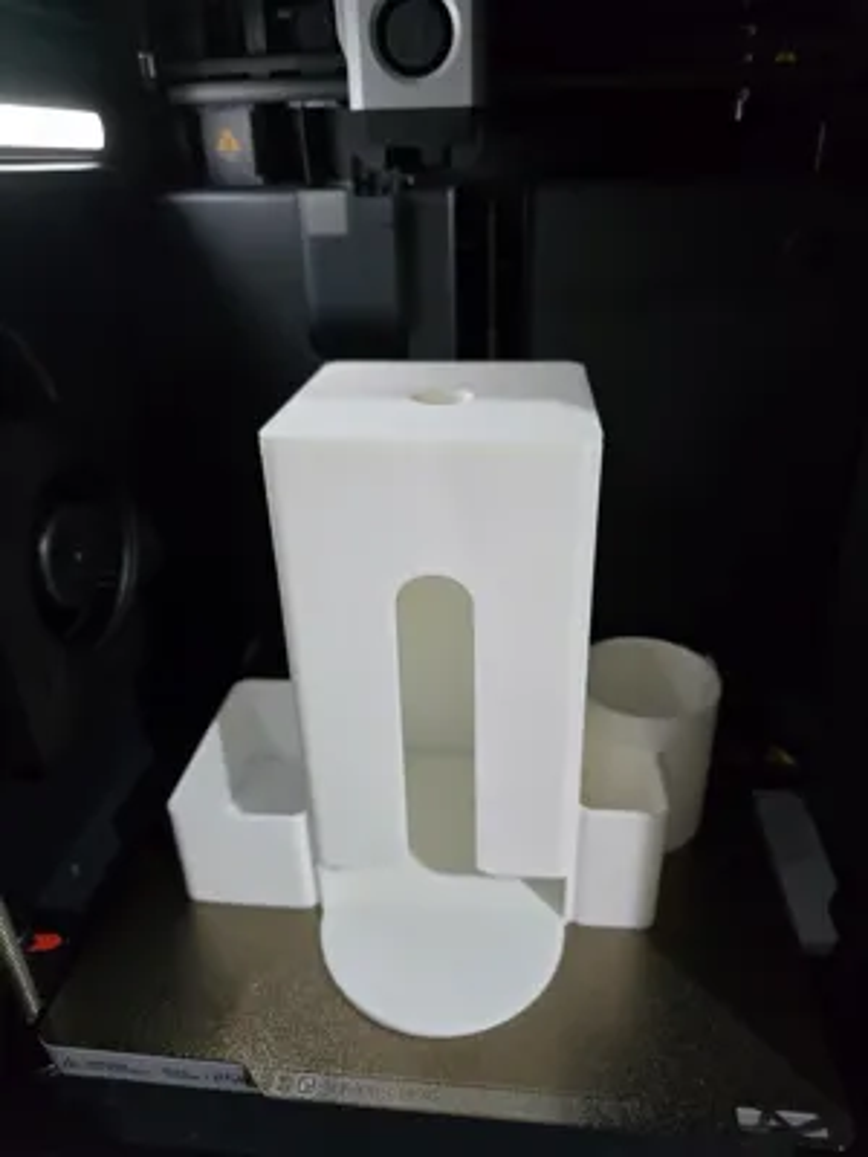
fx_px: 769
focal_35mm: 23
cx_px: 434
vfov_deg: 73.9
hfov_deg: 58.9
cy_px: 578
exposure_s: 1/100
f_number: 1.7
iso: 1000
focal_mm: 6.3
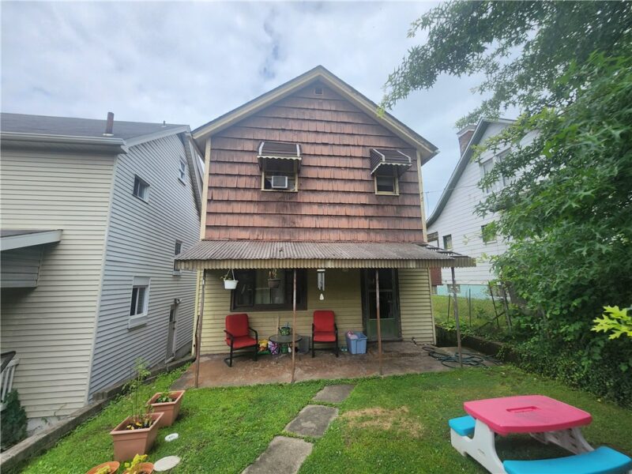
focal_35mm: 13
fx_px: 237
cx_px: 316
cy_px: 237
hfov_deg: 106.2
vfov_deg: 89.9
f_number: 2.2
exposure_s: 1/1967
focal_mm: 2.2
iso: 50
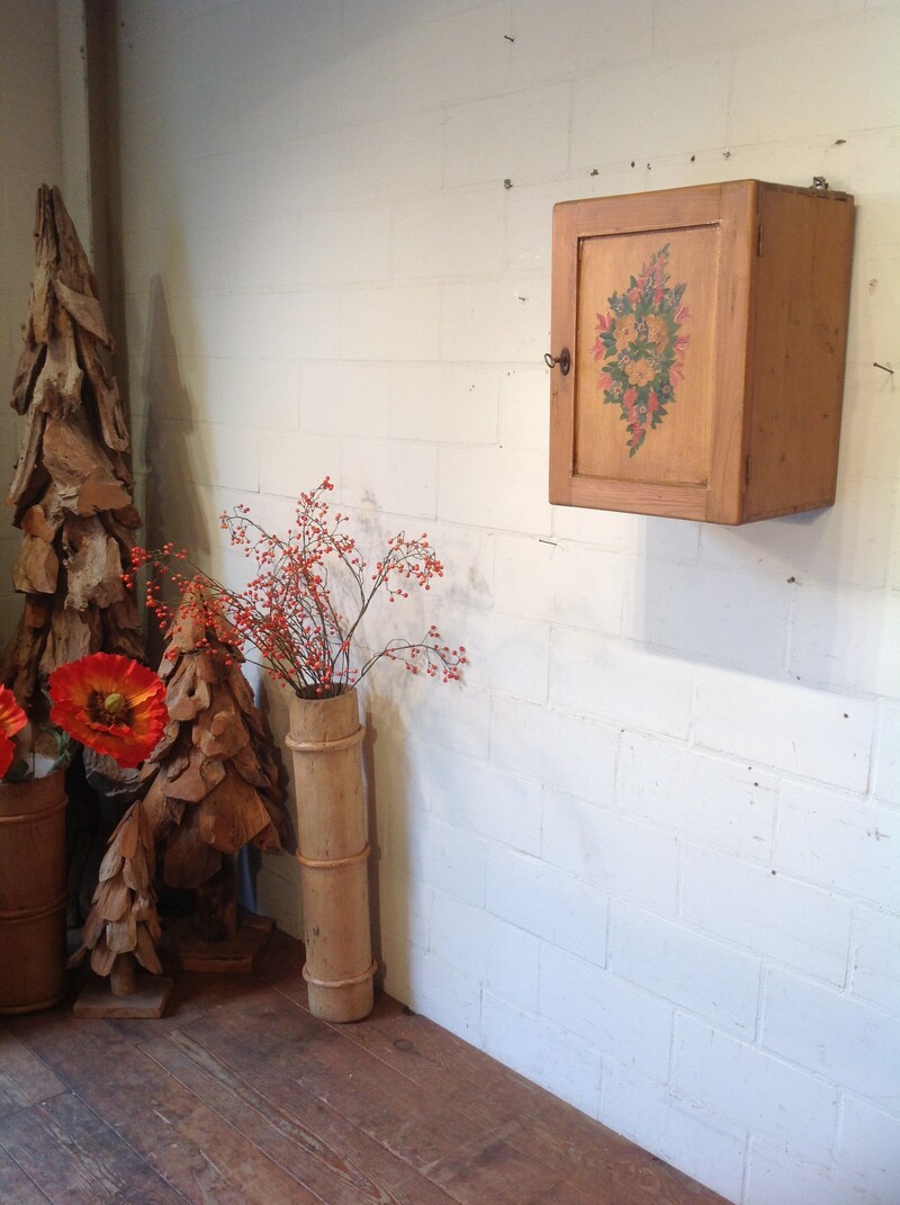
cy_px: 602
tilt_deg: -12.5
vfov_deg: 52.7
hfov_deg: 40.6
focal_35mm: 35
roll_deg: -0.7
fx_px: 1216
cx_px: 450
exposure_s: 1/120
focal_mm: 4.28
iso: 80
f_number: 2.4
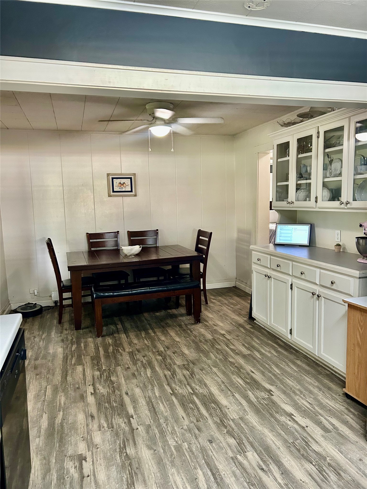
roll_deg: +1.5
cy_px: 244
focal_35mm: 26
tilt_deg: -7.2
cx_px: 184
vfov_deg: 67.3
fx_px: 368
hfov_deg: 53.1
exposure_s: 1/60
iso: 320
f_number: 1.5
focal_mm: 5.7
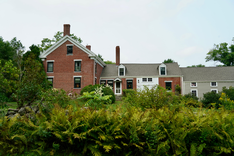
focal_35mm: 29
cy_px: 78
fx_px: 189
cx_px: 117
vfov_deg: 45.0
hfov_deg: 63.7
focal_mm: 29
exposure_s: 1/500
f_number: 9
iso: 640
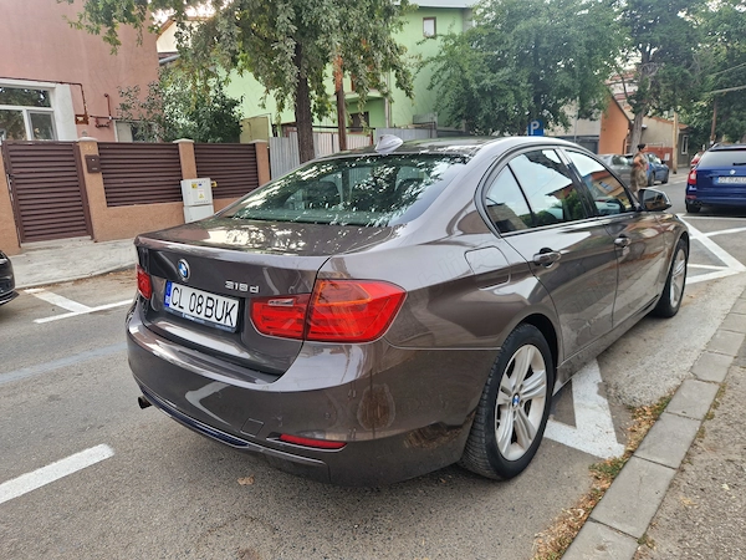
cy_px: 280
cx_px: 373
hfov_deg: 73.9
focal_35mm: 23
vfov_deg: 58.9
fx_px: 496
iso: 50
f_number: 1.8
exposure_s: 1/180
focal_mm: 5.4
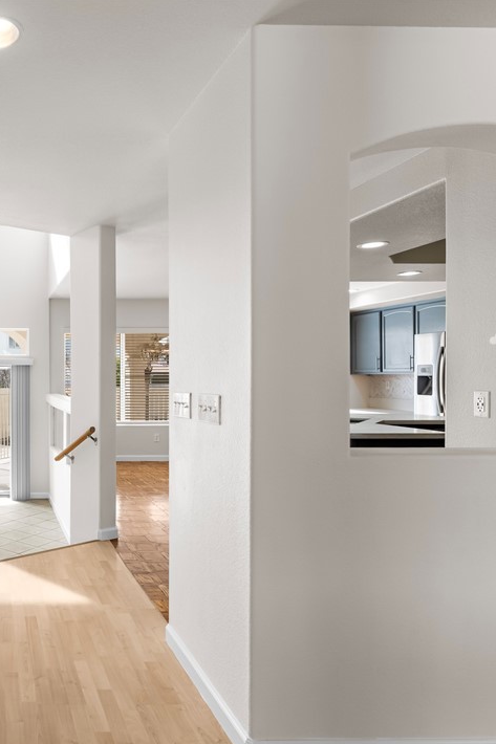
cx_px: -8
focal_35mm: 26
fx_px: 538
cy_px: 377
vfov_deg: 69.4
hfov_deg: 42.3
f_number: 8
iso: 500
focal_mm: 17
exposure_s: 1/50
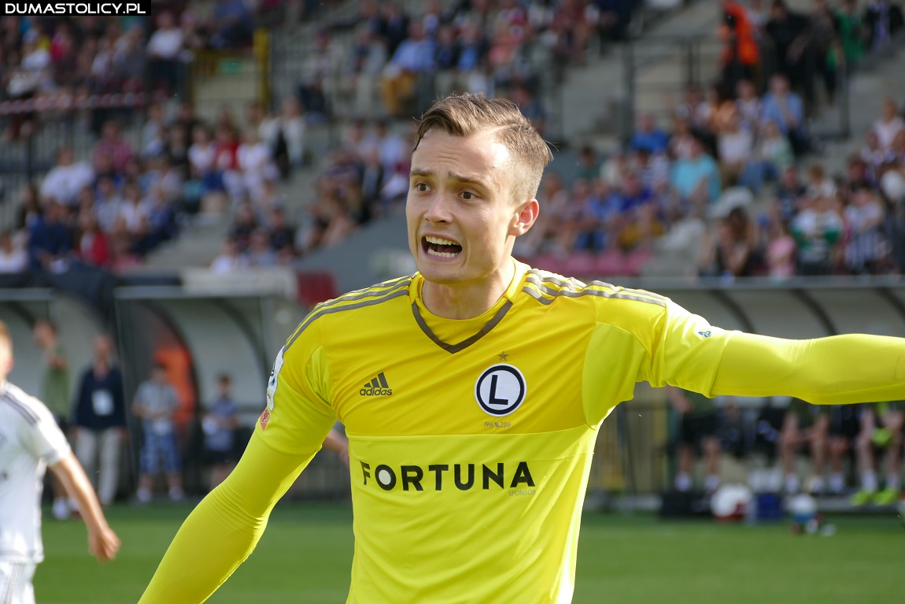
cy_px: 302
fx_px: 7391
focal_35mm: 294
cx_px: 452
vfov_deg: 4.7
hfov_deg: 7.0
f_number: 4
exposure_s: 1/640
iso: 125
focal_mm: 107.42
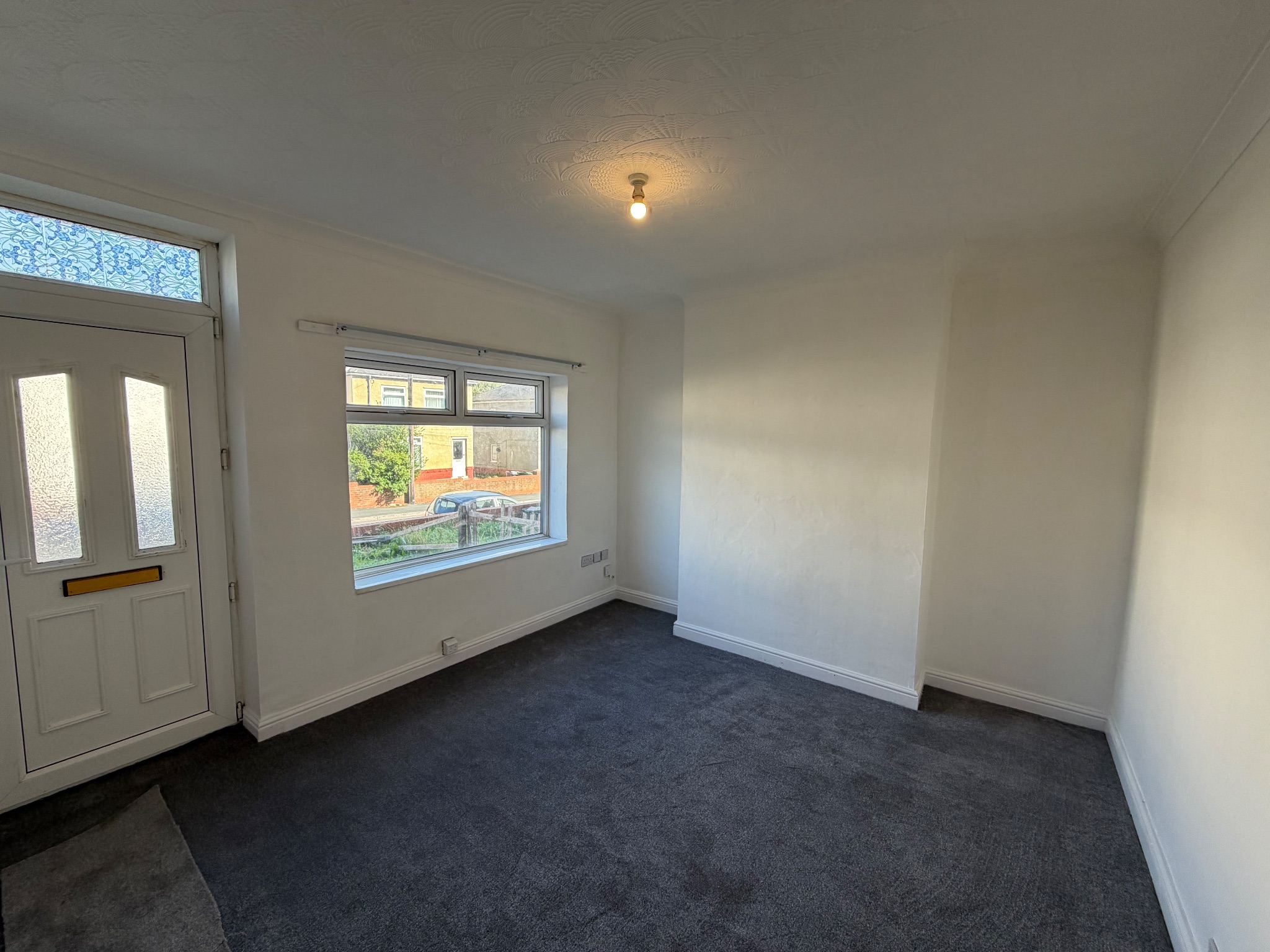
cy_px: 476
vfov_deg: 85.7
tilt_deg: -5.7
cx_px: 635
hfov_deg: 102.1
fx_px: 514
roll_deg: -0.8
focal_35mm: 14
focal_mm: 2.22
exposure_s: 1/121
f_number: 2.2
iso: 64
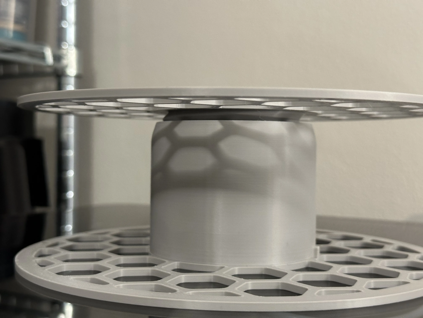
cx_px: 212
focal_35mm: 48
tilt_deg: +1.4
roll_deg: -0.8
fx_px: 587
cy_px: 159
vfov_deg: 30.3
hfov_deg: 39.7
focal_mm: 6.86
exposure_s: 1/40
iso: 320
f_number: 1.78
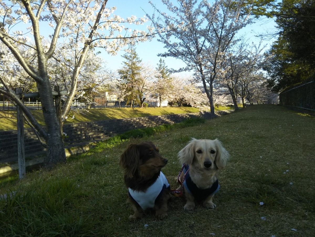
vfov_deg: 46.8
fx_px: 273
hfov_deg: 60.0
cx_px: 158
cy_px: 118
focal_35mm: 30
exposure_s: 1/383
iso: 25
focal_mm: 4
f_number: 2.2
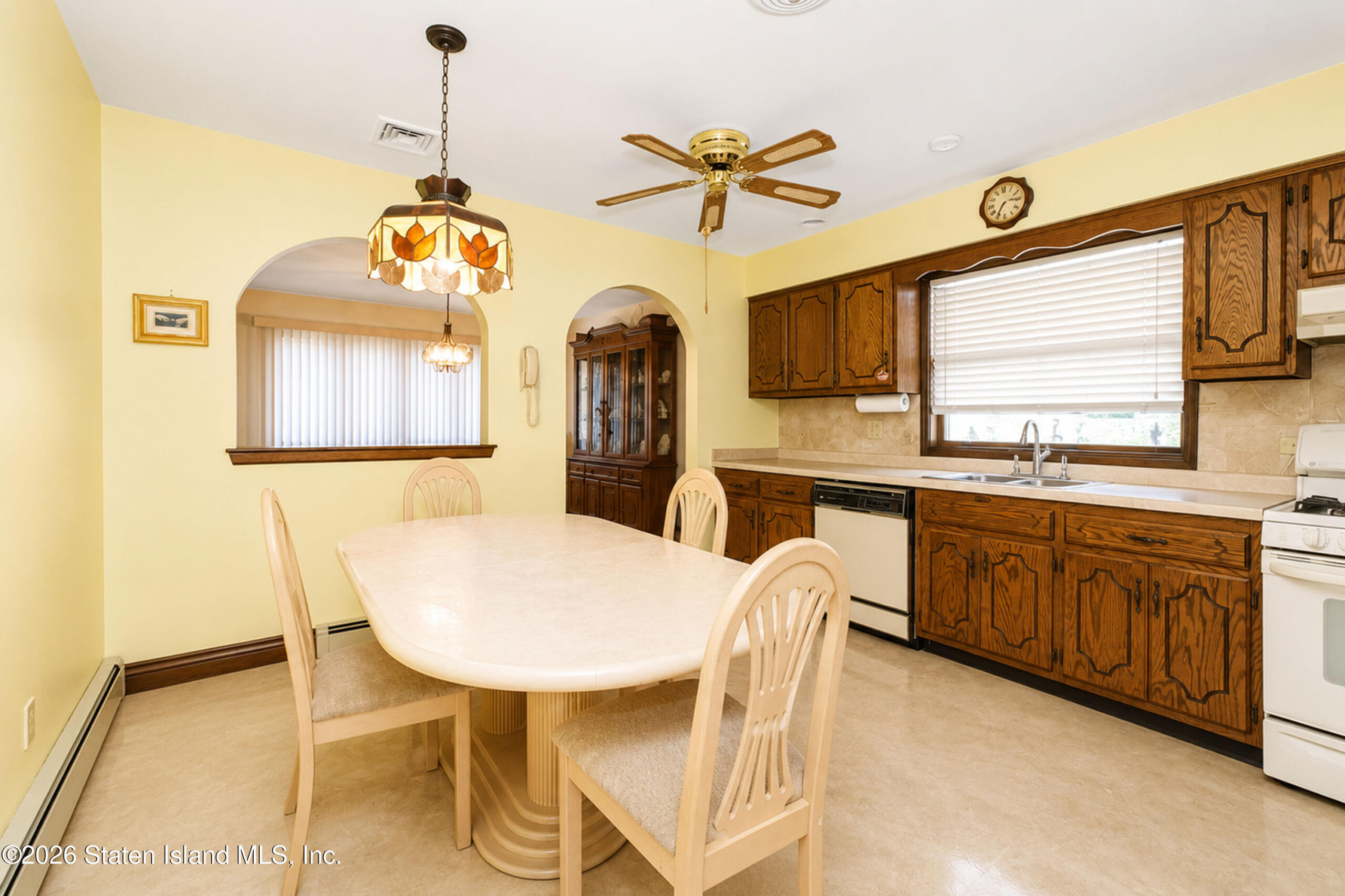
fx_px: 560
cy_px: 448
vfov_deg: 77.3
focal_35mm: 15
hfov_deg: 100.4
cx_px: 672
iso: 2000
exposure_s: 1/100
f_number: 7.1
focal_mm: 10
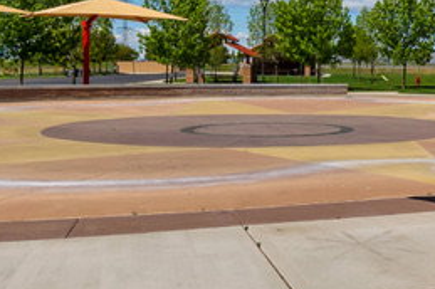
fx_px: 760
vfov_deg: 21.2
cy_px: 55
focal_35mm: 63
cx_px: 450
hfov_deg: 29.5
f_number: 7.1
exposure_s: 1/1250
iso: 100
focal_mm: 10
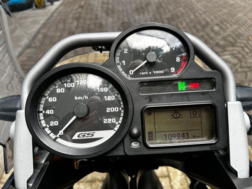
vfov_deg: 53.1
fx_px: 189
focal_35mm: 26
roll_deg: +2.9
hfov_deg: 67.3
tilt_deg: -38.8
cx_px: 126
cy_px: 94
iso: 50
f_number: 1.6
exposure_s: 1/122
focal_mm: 5.1
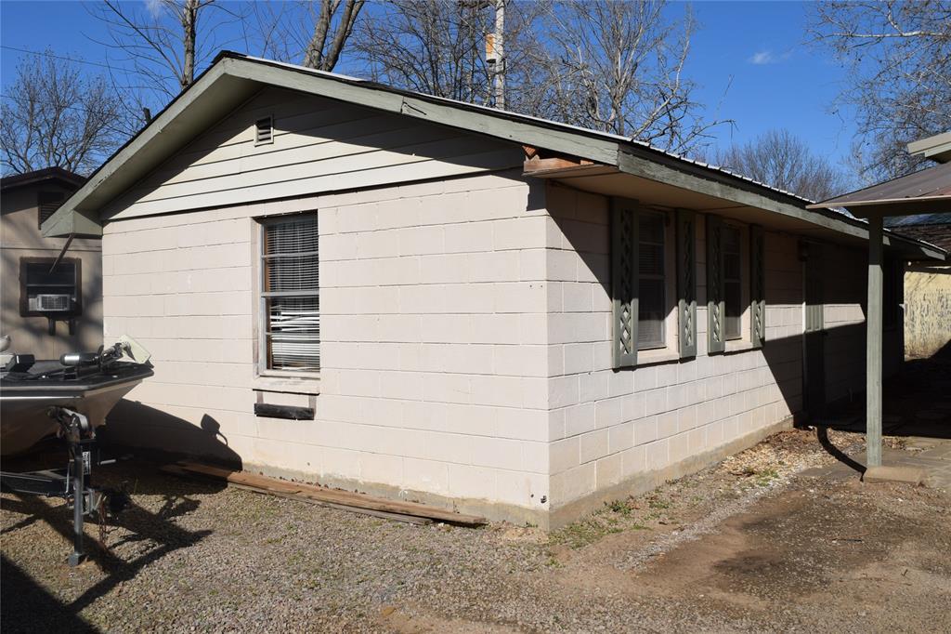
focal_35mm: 33
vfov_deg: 39.9
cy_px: 317
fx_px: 871
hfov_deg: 57.2
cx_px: 476
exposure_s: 1/500
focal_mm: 22
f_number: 11
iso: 200
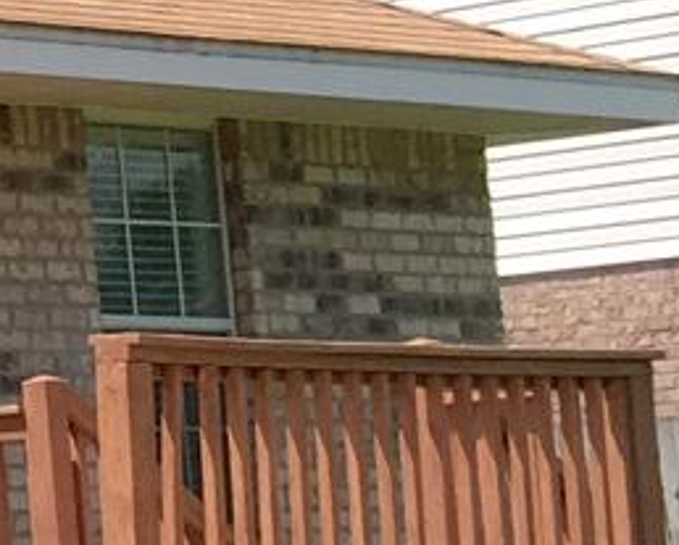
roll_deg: +2.4
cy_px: 303
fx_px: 4446
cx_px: -1690
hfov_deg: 7.2
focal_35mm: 221
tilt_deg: +6.1
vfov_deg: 7.0
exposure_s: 1/1282
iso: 32
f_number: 2.2
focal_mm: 4.15
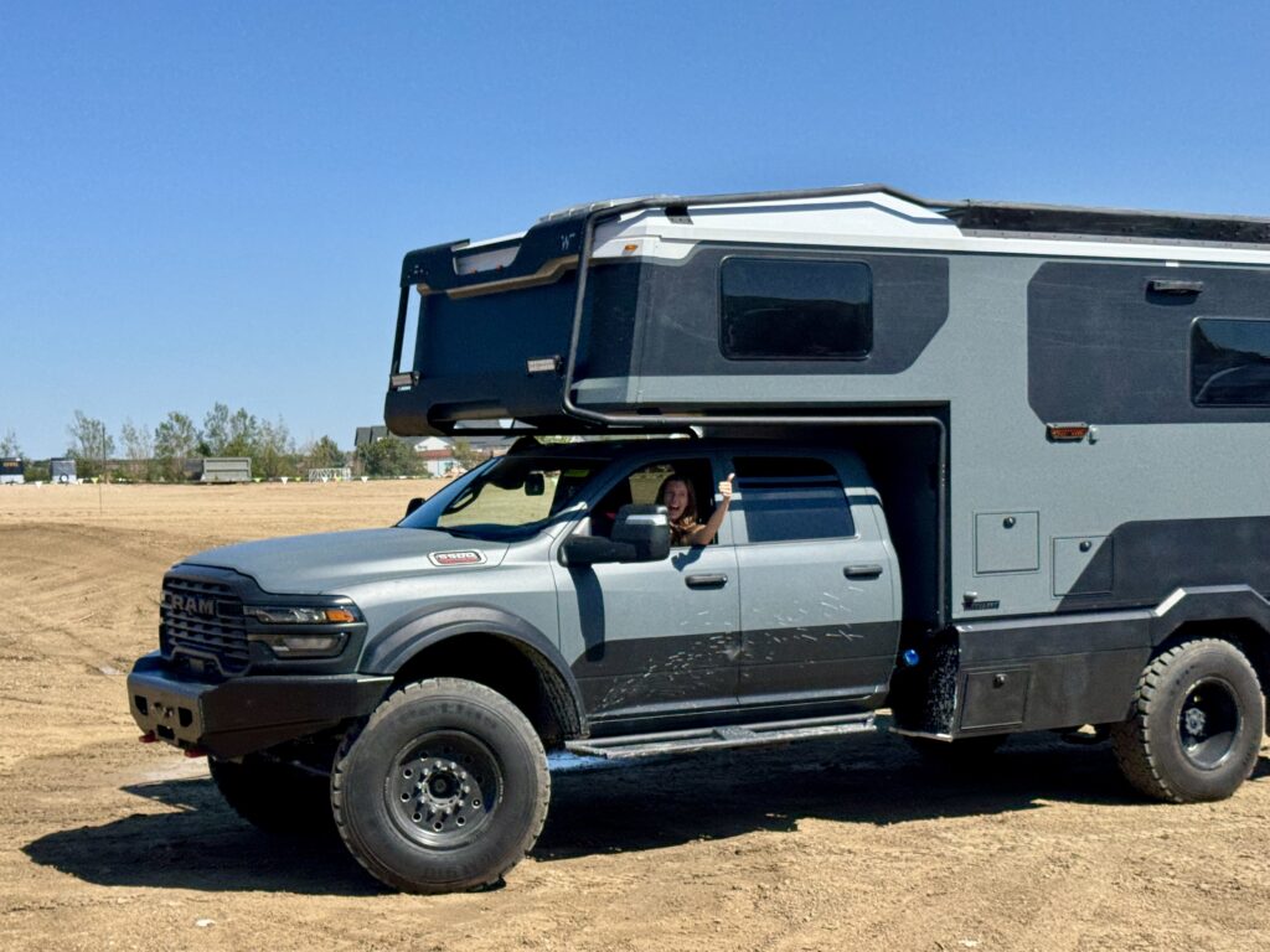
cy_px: 476
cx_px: 635
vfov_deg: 30.3
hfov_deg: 39.7
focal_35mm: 48
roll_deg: +0.7
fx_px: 1761
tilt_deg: -5.1
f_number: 1.78
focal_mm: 6.76
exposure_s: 1/4608
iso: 64
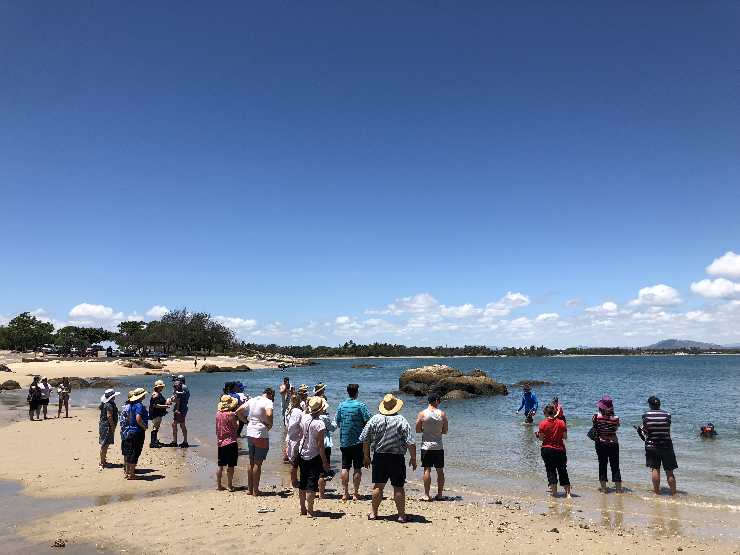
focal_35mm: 28
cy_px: 278
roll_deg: +0.0
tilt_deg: +8.0
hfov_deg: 63.4
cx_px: 370
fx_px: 599
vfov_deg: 49.7
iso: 25
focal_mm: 3.99
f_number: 1.8
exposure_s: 1/2825
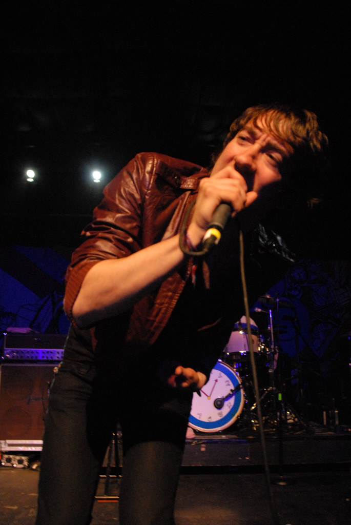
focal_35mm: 30
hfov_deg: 43.7
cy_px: 262
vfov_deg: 61.9
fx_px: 438
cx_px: 176
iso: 1600
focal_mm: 20
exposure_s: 1/125
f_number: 4.5
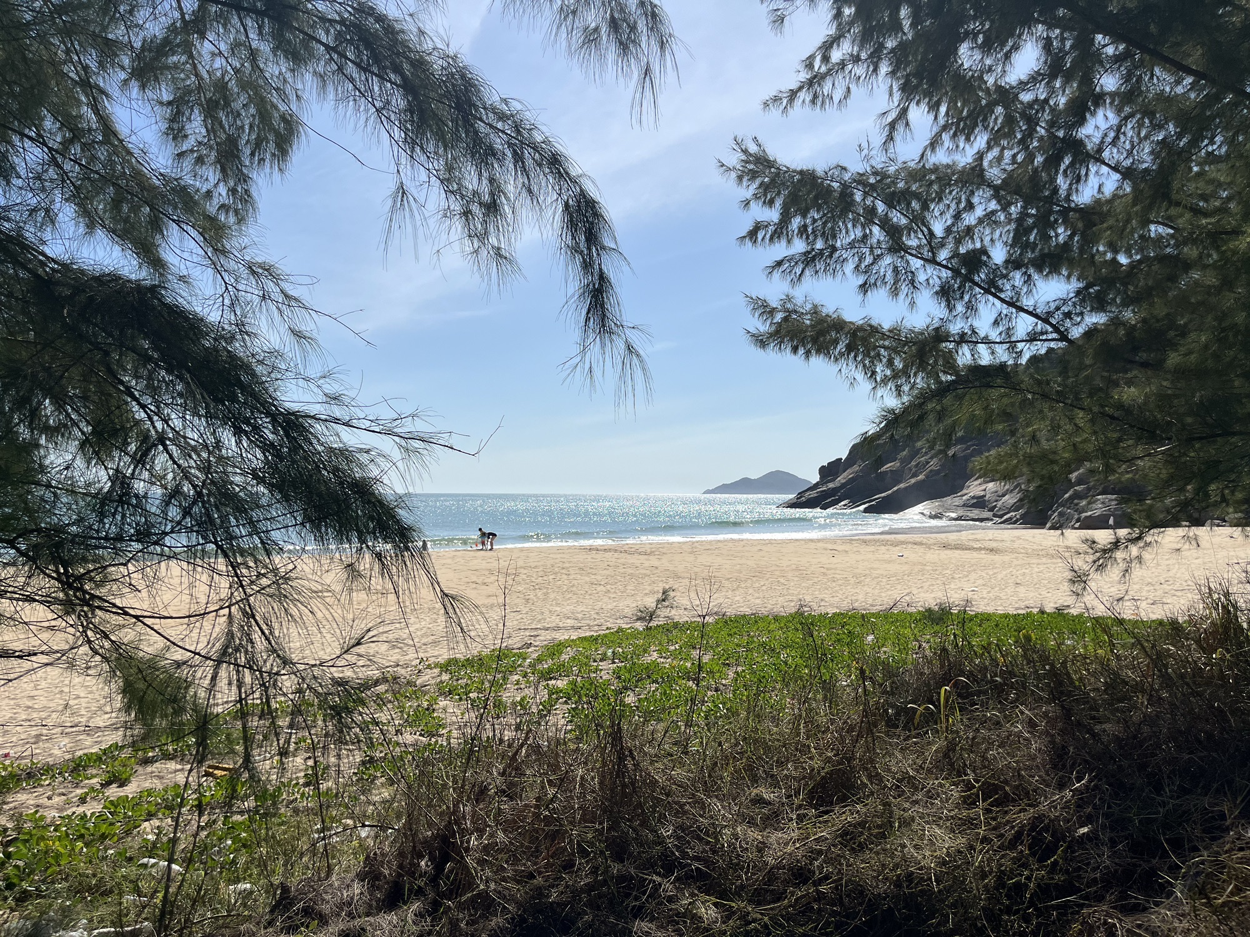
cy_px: 468
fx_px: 939
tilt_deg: +2.9
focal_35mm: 26
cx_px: 625
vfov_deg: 53.1
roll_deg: +0.3
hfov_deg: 67.3
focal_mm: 5.1
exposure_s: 1/9091
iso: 50
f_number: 1.6
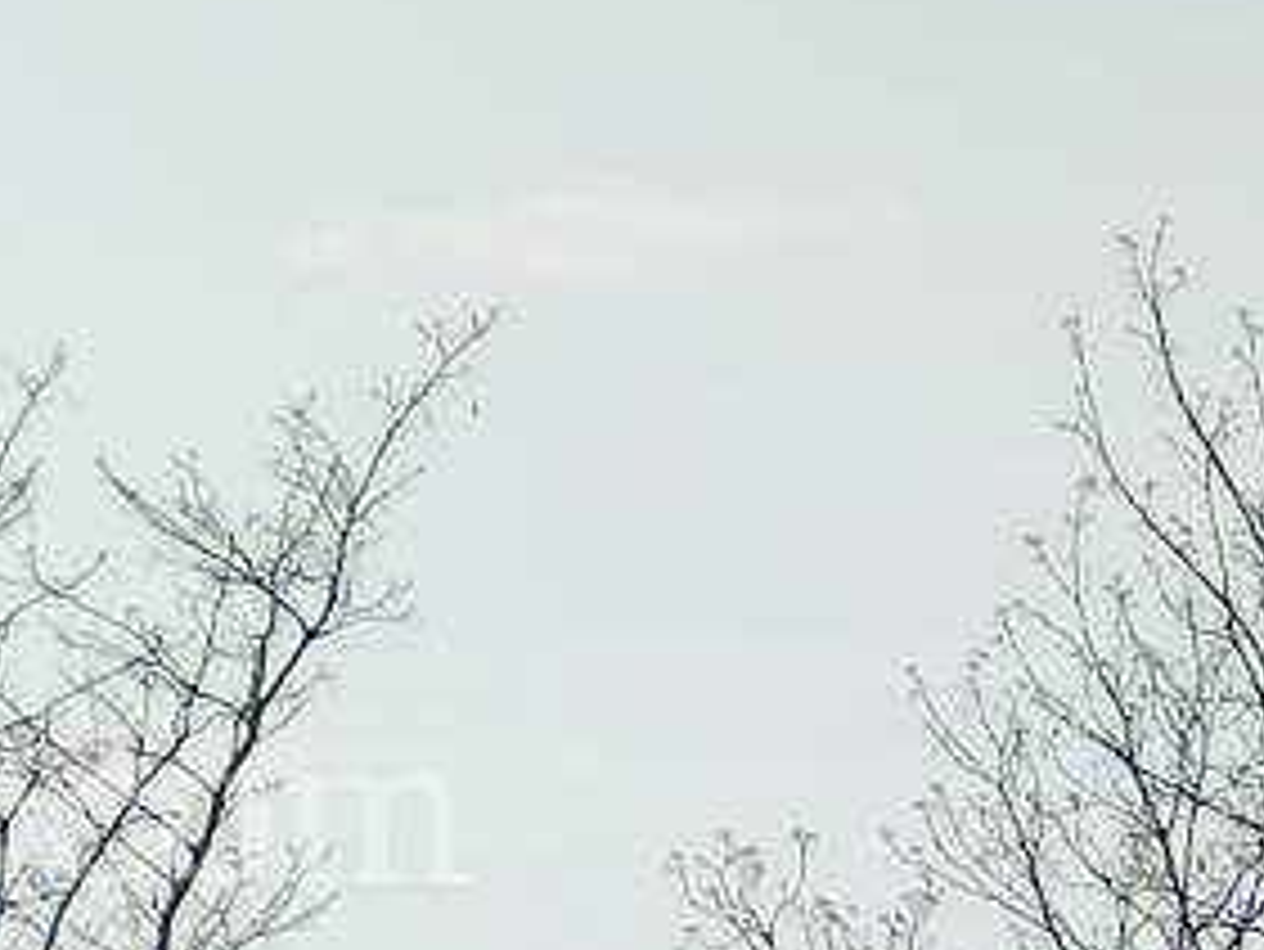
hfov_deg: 8.1
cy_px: 2814
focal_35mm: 198
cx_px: 4089
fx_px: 7233
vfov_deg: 6.8
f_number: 1.8
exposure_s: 1/1105
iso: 100
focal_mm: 4.75
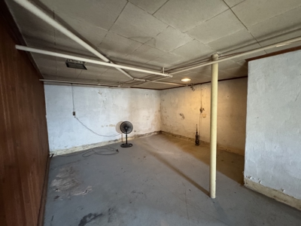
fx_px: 122
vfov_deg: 85.7
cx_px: 150
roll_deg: +0.8
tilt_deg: -2.9
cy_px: 113
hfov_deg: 102.1
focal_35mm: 14
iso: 1000
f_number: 2.2
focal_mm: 2.22
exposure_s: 1/40
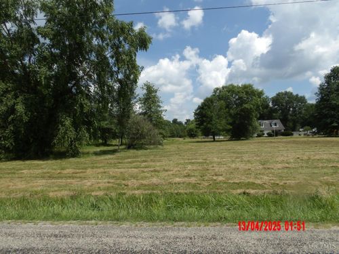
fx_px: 225
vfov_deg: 58.9
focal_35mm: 23
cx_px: 170
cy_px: 127
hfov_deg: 73.9
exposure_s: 1/953
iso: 100
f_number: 4.1
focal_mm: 4.2
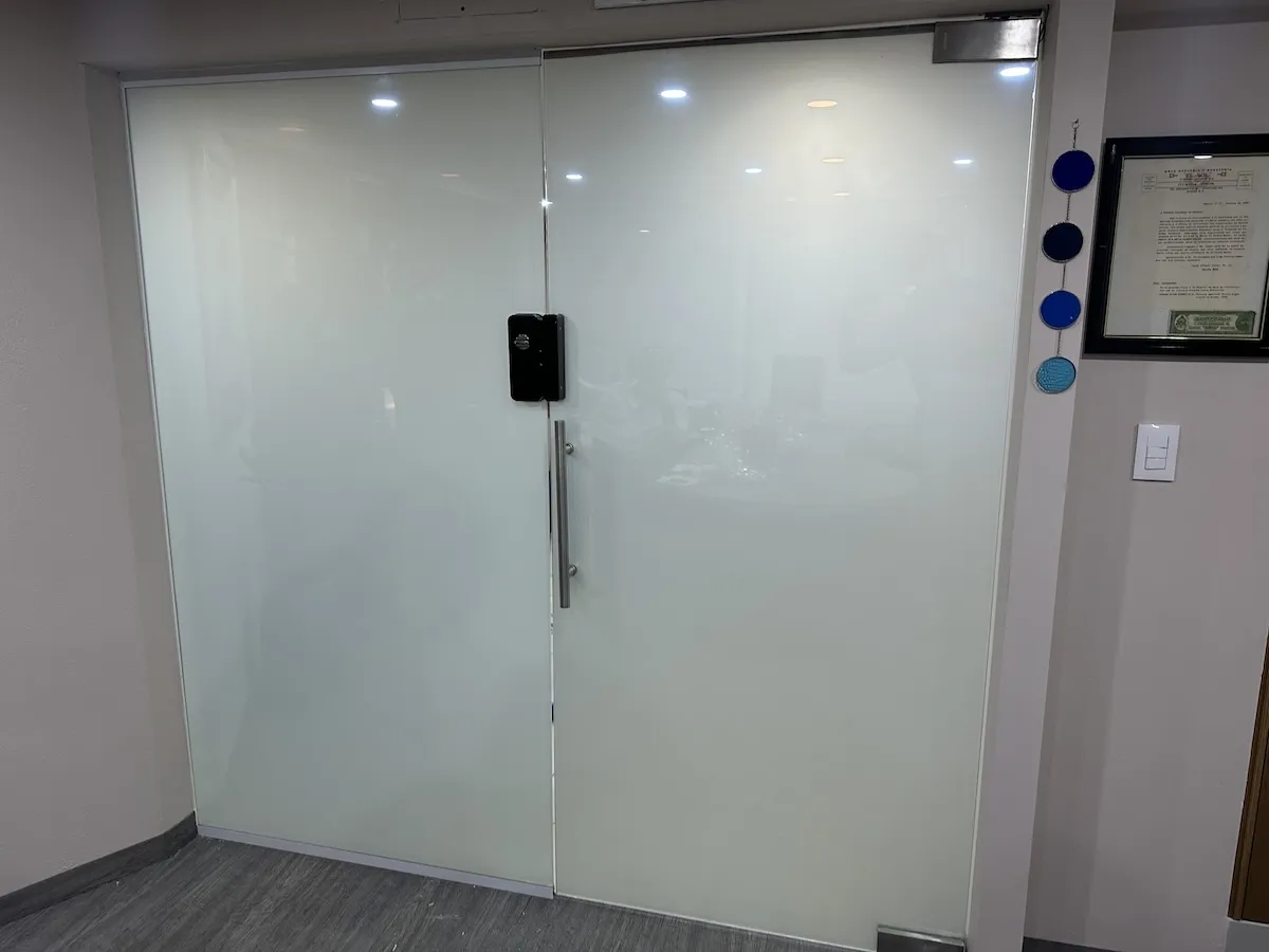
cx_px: 634
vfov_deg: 56.8
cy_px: 476
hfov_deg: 71.6
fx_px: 880
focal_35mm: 24
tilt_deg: -10.4
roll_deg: -0.1
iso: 125
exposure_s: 1/60
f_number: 1.78
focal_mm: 6.86
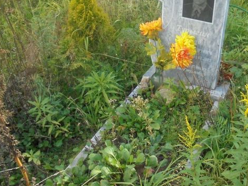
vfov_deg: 32.6
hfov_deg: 41.3
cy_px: 63
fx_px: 315
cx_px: 194
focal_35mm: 44
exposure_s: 1/250
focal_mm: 4.6
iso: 200
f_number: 3.5
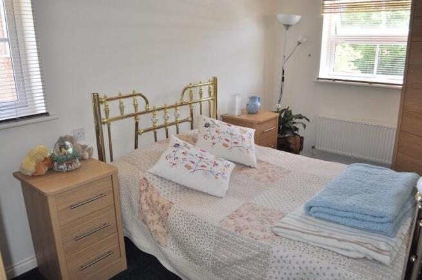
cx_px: 211
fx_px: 316
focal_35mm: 27
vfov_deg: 47.8
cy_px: 140
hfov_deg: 67.5
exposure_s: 1/125
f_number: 3.5
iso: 500
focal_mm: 18
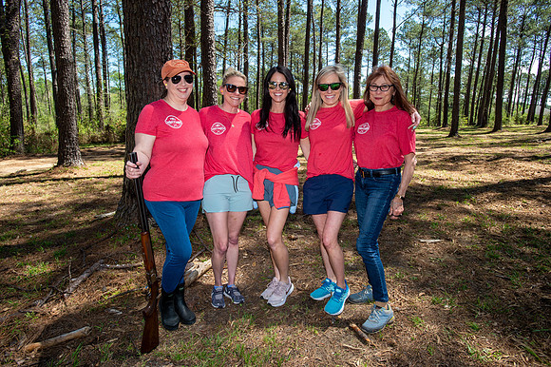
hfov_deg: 78.6
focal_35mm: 22
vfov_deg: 57.2
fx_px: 337
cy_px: 184
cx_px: 276
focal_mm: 22
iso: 125
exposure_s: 1/100
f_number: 6.3
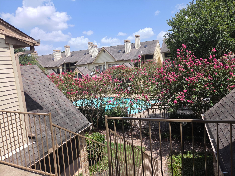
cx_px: 118
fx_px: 156
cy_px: 88
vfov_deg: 58.9
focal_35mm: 23
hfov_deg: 73.9
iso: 25
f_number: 1.8
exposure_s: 1/1154
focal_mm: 5.4
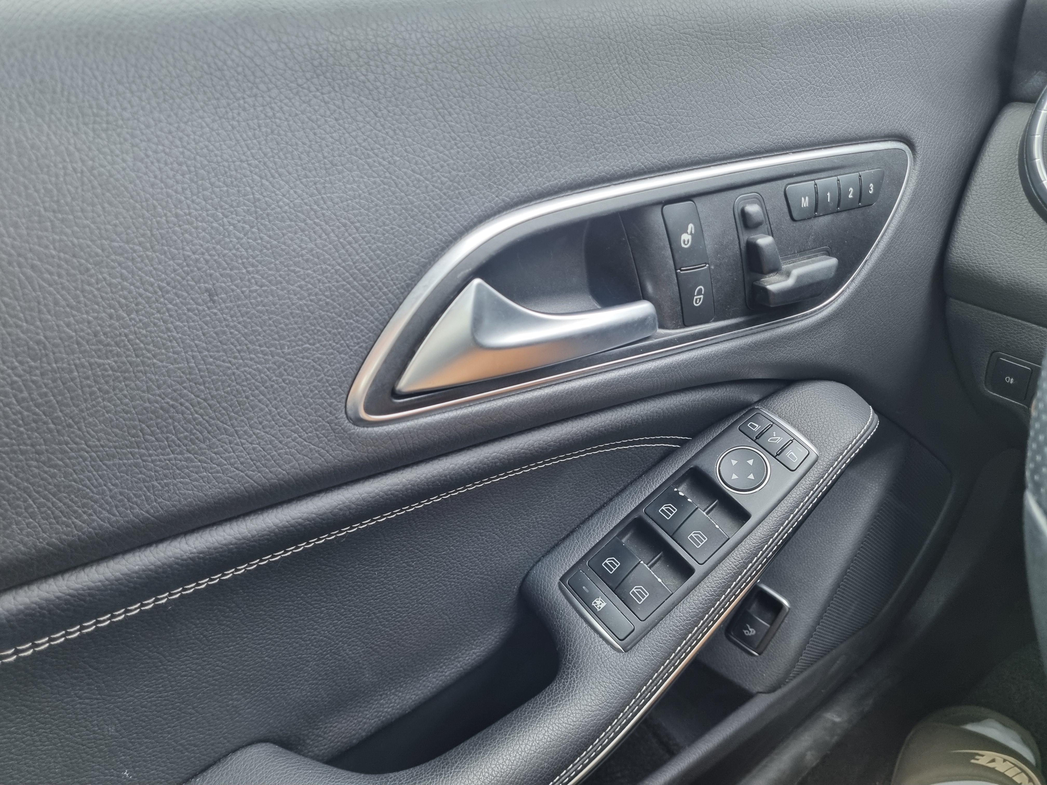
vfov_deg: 53.1
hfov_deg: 67.3
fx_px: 786
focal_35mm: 26
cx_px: 524
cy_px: 392
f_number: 1.8
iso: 250
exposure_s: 1/40
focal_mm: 5.4
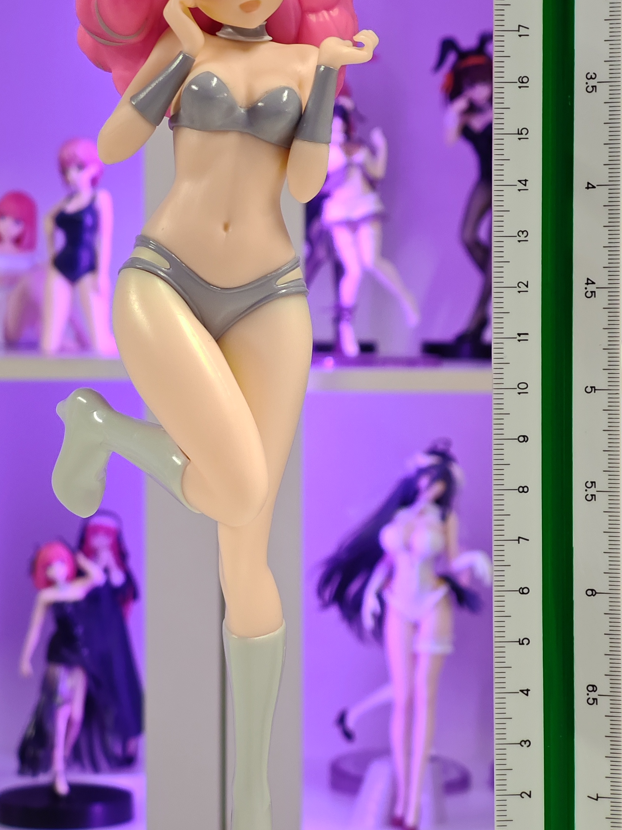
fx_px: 2875
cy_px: 402
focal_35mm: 120
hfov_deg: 12.3
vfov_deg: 16.4
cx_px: 286
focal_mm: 7.48
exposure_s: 1/25
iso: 800
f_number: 2.4
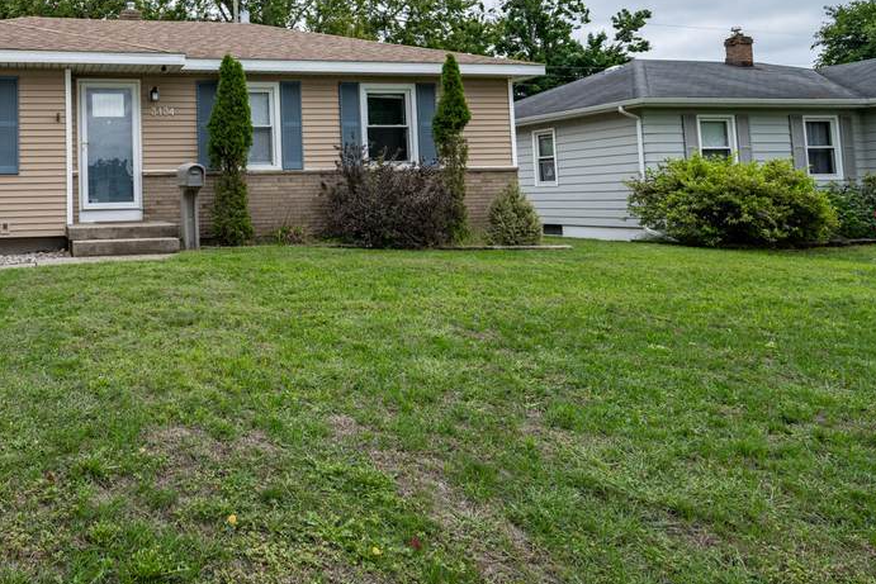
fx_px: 706
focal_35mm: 29
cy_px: 139
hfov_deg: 58.2
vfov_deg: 43.4
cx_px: 160
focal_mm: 15.5
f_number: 5.6
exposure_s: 1/125
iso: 125
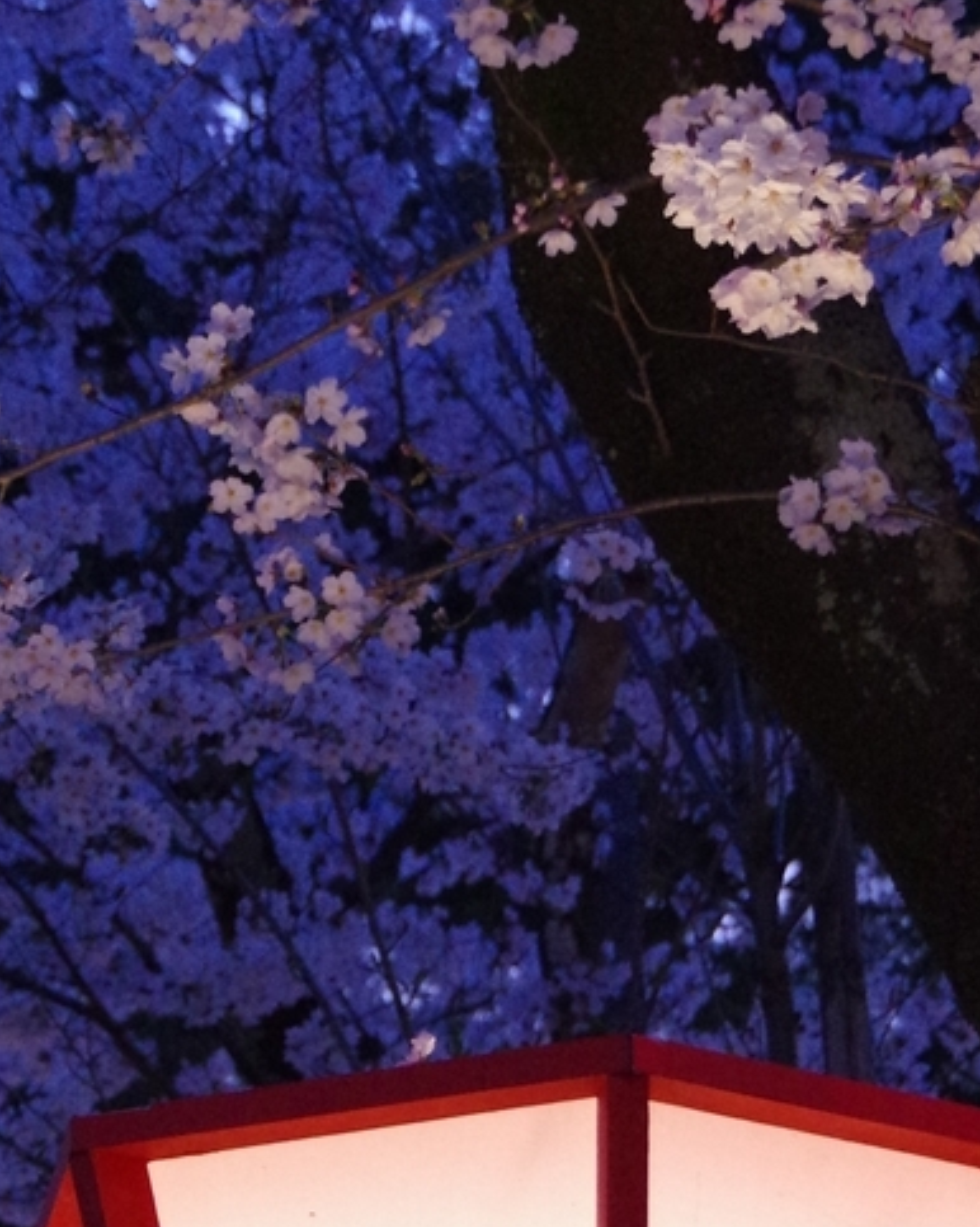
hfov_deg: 10.7
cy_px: 892
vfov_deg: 13.4
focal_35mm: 143
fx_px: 5188
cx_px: 91
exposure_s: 1/60
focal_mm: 31
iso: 3200
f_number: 4.5
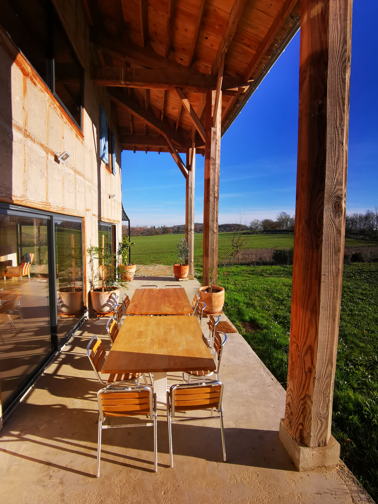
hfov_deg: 74.7
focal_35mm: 17
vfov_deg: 91.0
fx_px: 248
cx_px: 189
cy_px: 252
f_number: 2.2
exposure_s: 1/1274
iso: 50
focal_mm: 2.26
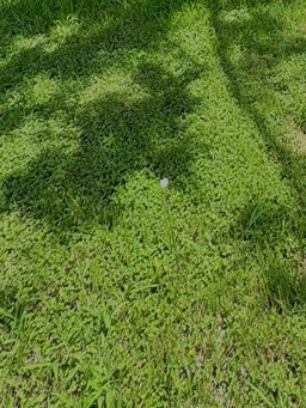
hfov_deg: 31.9
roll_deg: +0.0
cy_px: -191
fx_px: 495
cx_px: 302
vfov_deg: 29.3
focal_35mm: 42
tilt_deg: -1.8
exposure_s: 1/693
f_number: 2.2
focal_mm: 2.22
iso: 40
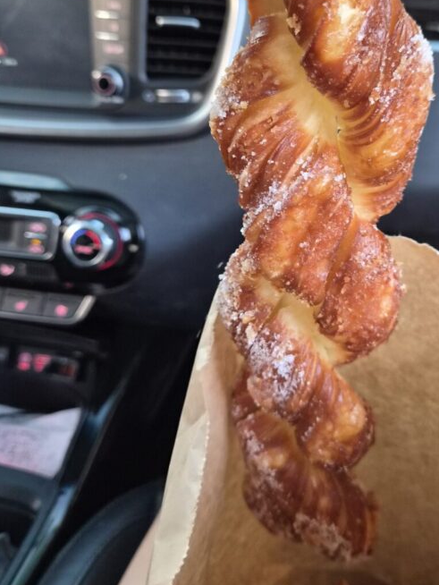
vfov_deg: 50.5
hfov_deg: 39.2
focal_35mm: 36
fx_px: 608
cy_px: 201
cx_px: 297
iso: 640
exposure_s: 1/120
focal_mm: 5.4
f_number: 1.8
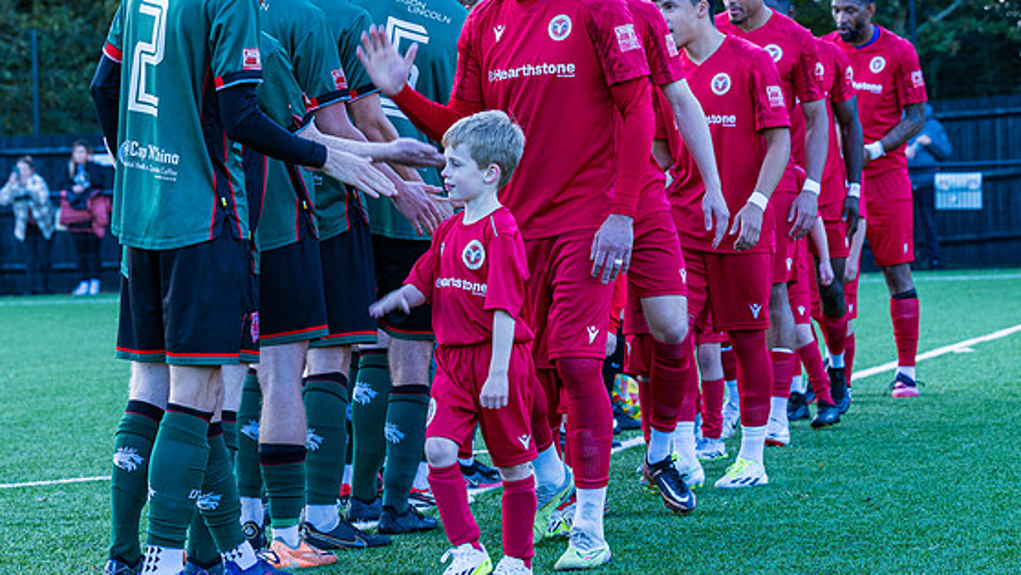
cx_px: 532
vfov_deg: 7.8
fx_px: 4224
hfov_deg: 13.8
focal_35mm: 156
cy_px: 262
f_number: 5
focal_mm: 82
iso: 200
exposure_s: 1/160
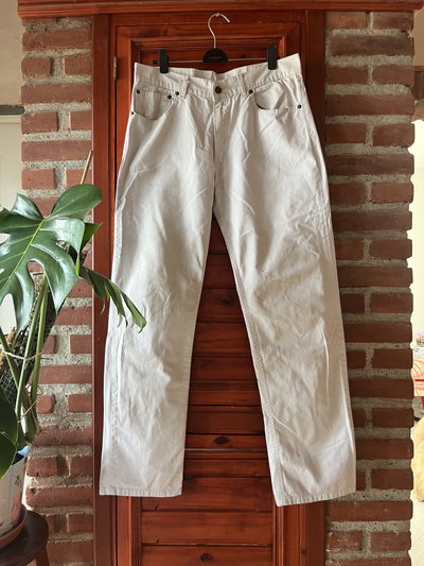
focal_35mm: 26
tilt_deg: -0.3
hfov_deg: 53.1
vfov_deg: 67.3
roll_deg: +1.0
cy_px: 283
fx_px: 424
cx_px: 212
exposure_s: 1/86
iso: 125
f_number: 1.6
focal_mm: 5.1
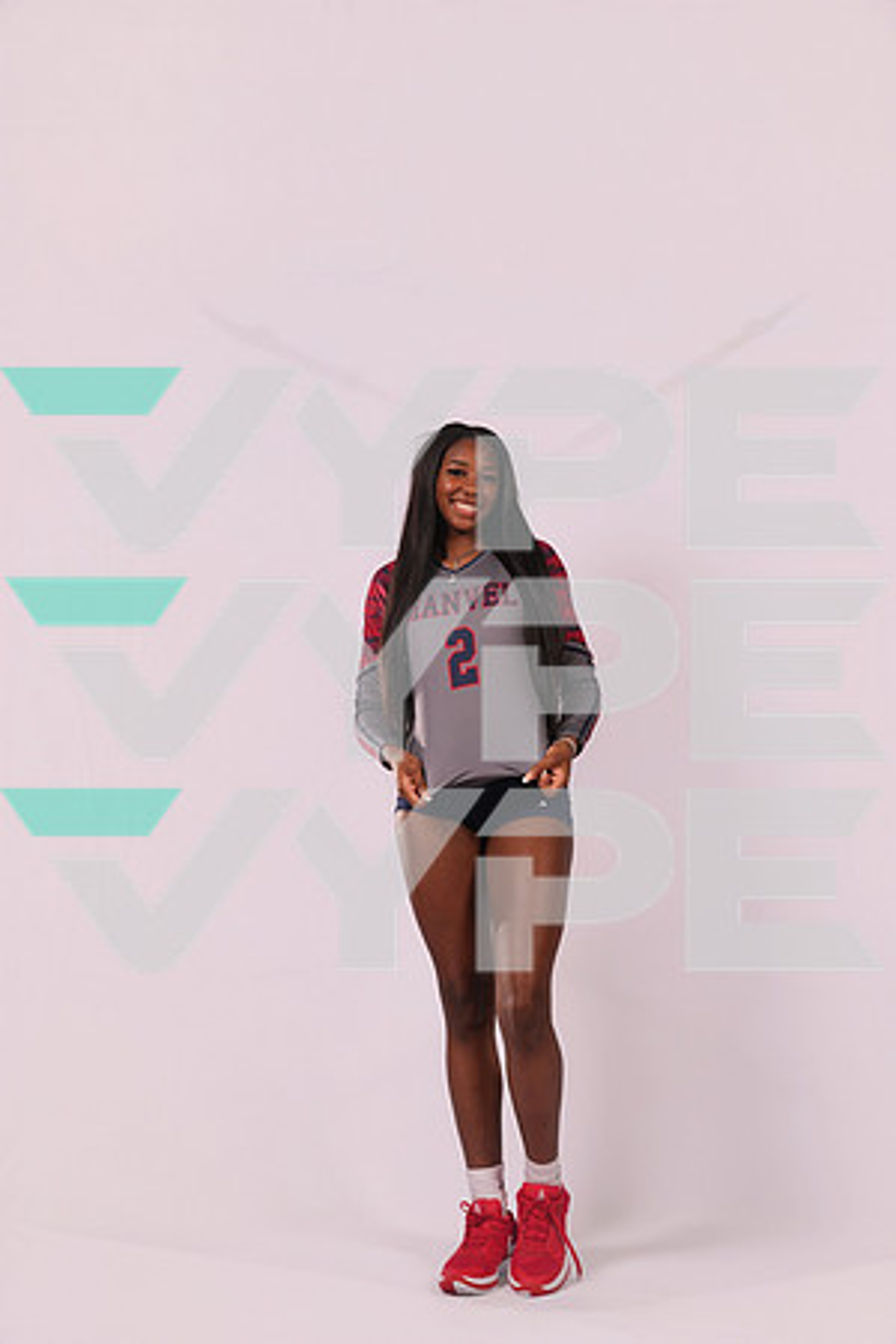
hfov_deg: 31.9
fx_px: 1568
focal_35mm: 42
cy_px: 672
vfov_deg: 46.4
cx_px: 448
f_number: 6.3
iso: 200
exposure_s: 1/125
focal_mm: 42
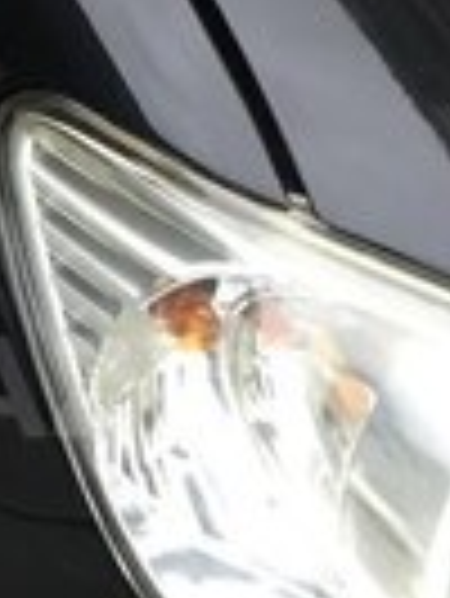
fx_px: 1869
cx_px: -216
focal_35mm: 108
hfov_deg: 13.0
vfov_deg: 18.2
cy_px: 387
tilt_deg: -54.5
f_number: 2.2
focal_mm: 4.15
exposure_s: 1/33
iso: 100
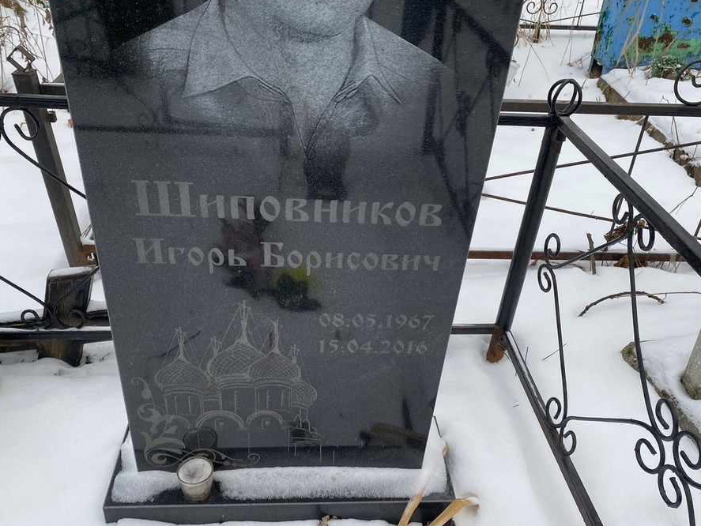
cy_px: 294
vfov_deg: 46.7
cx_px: 355
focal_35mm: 30
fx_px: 608
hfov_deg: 59.9
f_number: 1.8
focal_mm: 4.25
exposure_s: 1/183
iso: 32
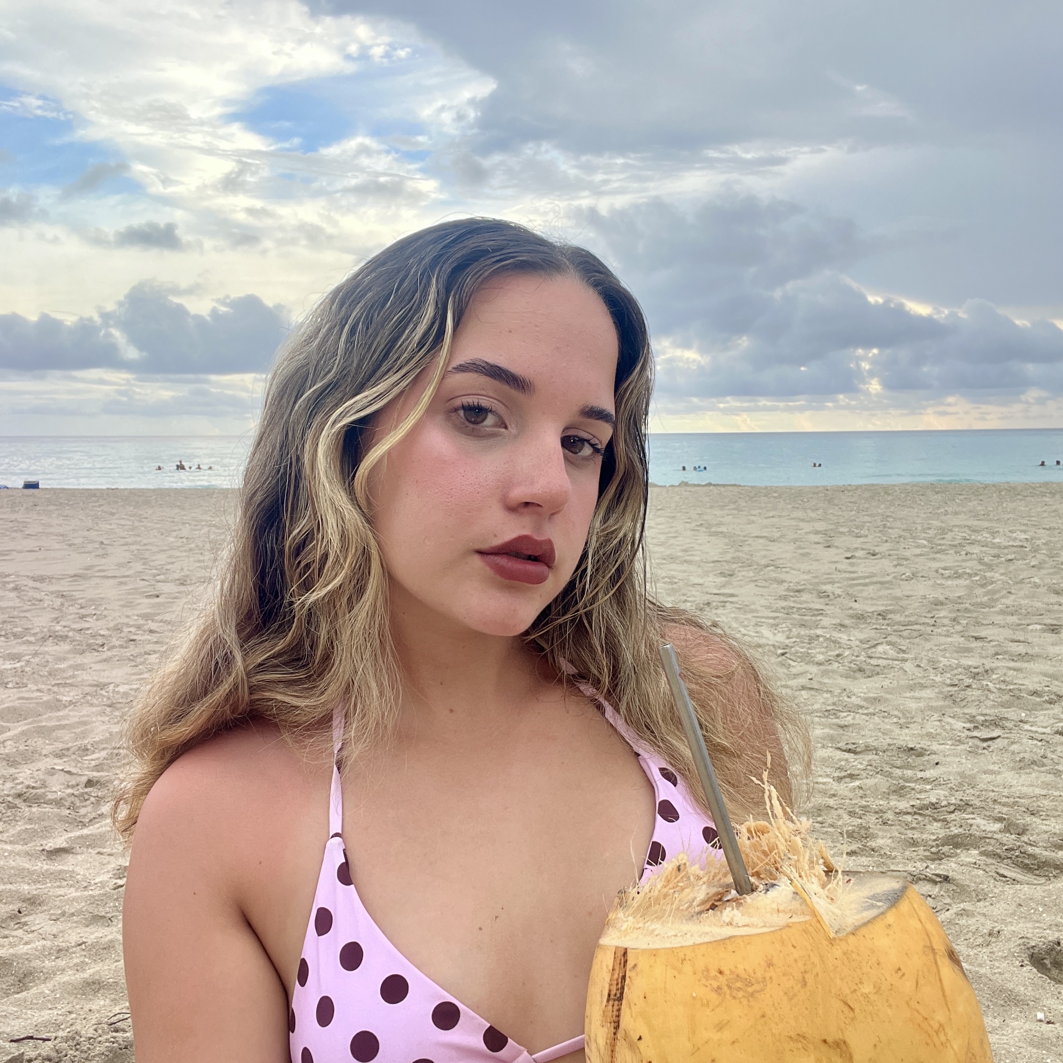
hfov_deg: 57.3
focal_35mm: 28
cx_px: 540
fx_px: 973
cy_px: 614
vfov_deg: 57.0
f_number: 2.2
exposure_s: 1/159
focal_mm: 2.71
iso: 40
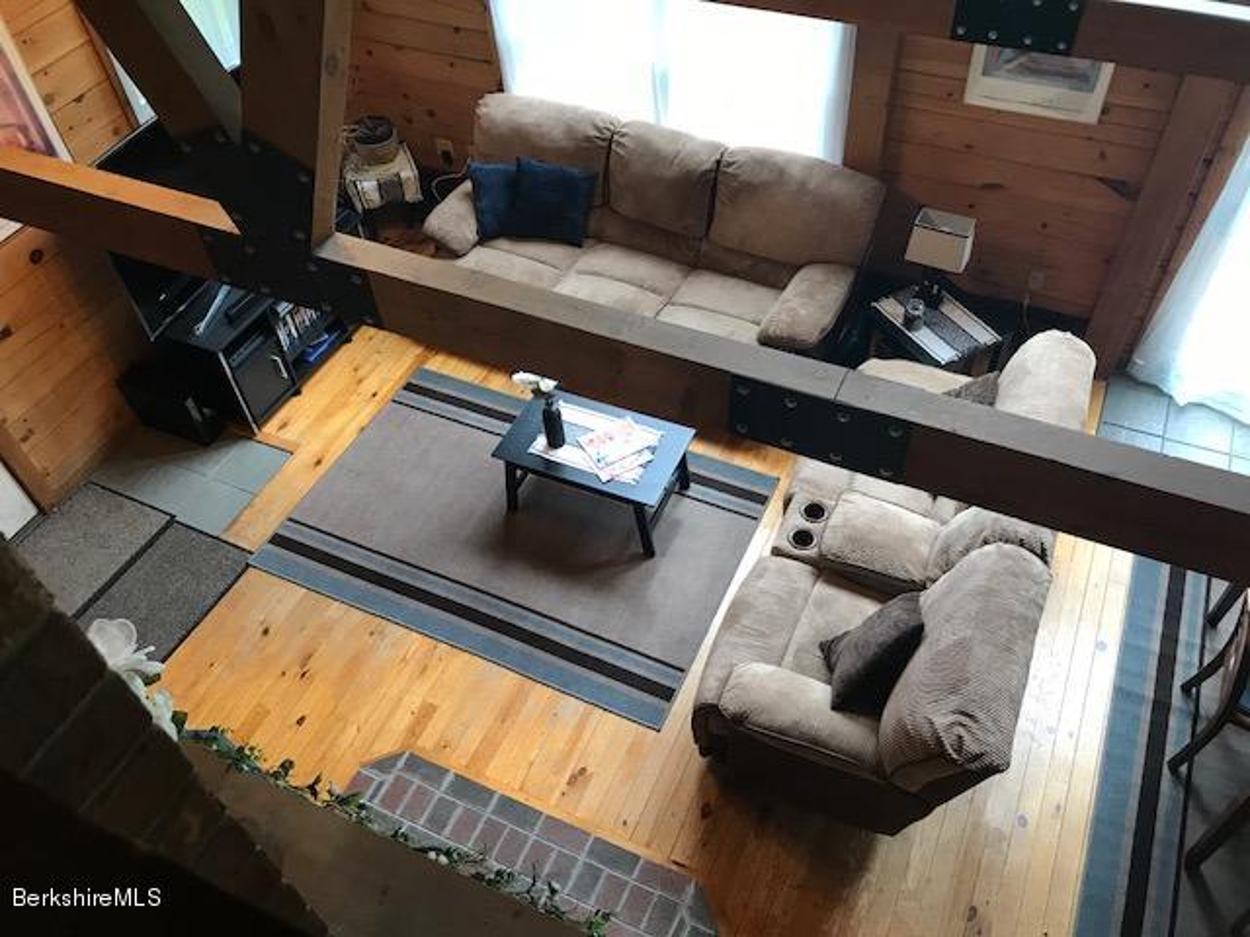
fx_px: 1011
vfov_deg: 49.7
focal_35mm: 28
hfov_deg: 63.4
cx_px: 625
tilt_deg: -48.7
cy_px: 468
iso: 32
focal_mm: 3.99
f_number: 1.8
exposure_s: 1/30
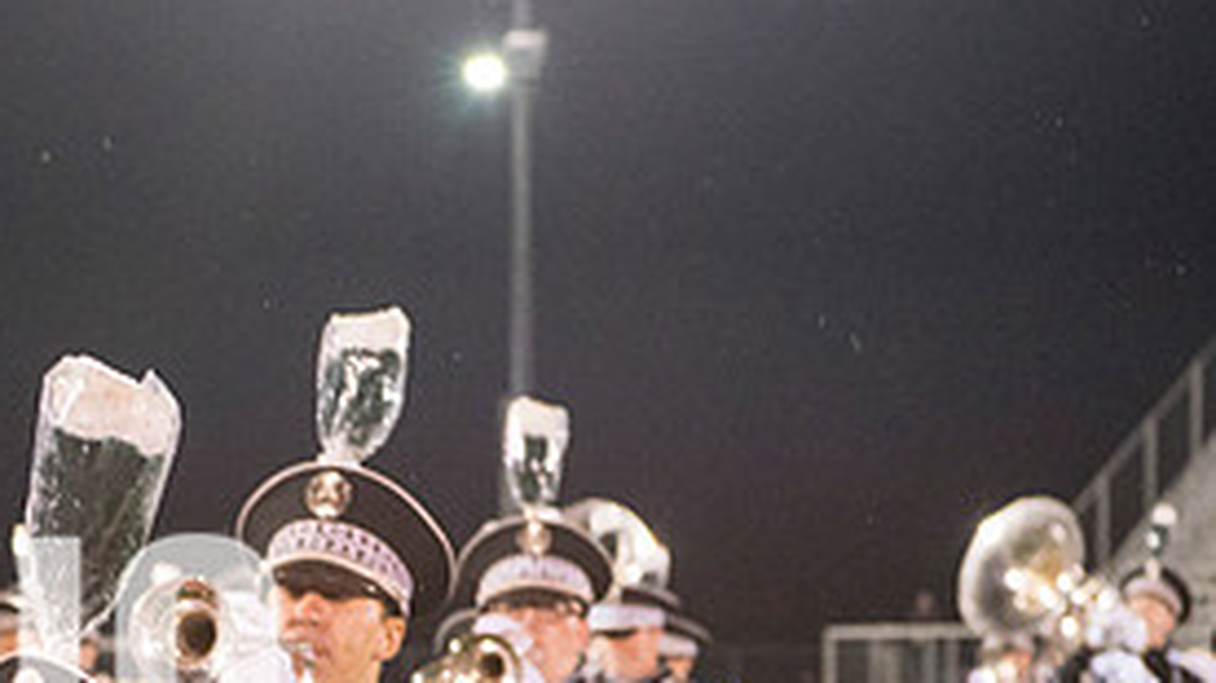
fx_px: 4964
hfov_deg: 13.7
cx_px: -53
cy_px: 742
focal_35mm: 154
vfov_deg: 7.8
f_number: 5.6
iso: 5000
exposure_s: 1/320
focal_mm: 70
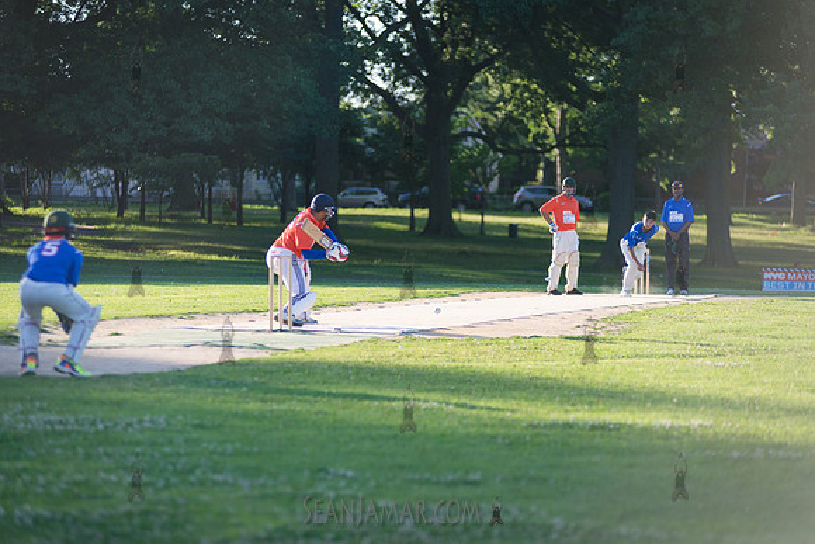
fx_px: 3510
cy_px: 272
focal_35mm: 155
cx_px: 408
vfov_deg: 8.9
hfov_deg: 13.2
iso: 400
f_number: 2.8
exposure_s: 1/2500
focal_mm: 155
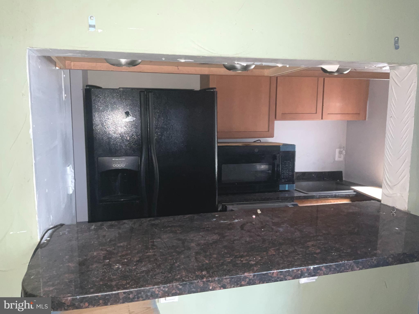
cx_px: 210
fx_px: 351
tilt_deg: -7.7
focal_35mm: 29
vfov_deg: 48.2
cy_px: 157
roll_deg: -0.5
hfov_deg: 61.7
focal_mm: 3
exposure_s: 1/32
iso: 100
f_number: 1.8
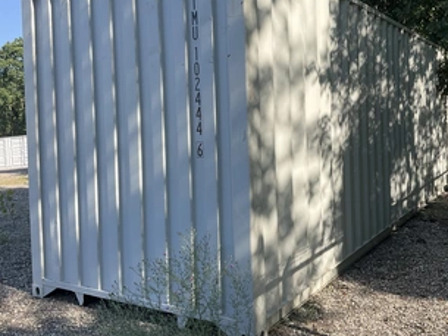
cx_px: 267
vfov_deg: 37.5
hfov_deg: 48.7
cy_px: 129
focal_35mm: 38
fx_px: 492
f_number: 1.8
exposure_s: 1/816
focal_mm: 3
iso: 25
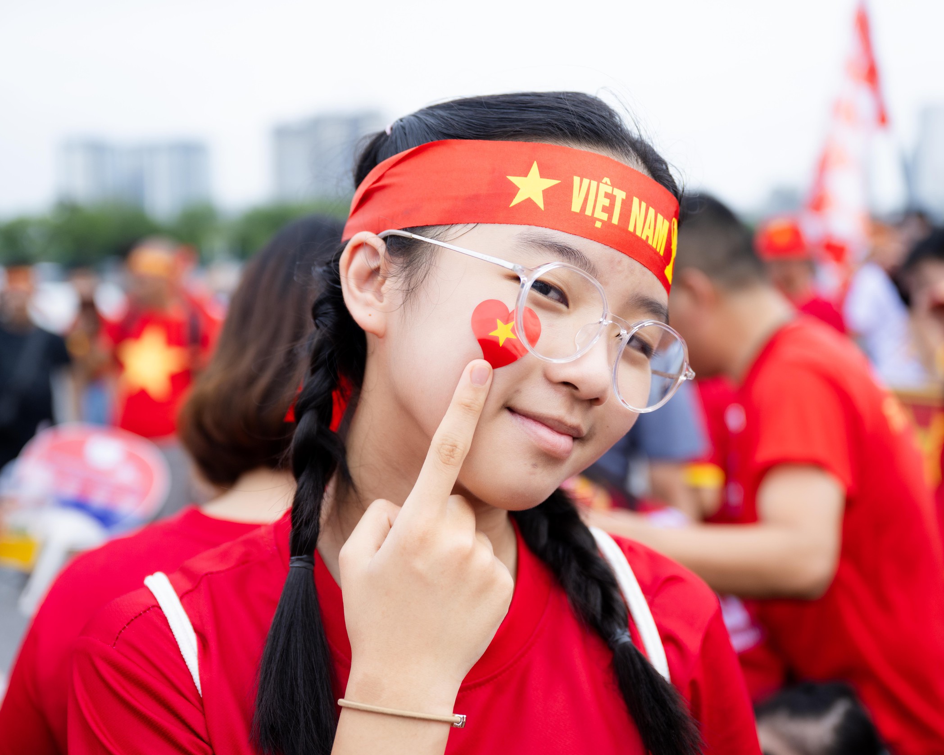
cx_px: 519
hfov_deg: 39.5
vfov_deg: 32.1
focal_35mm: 47
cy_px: 377
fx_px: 1313
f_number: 2.8
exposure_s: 1/1250
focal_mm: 41
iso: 200
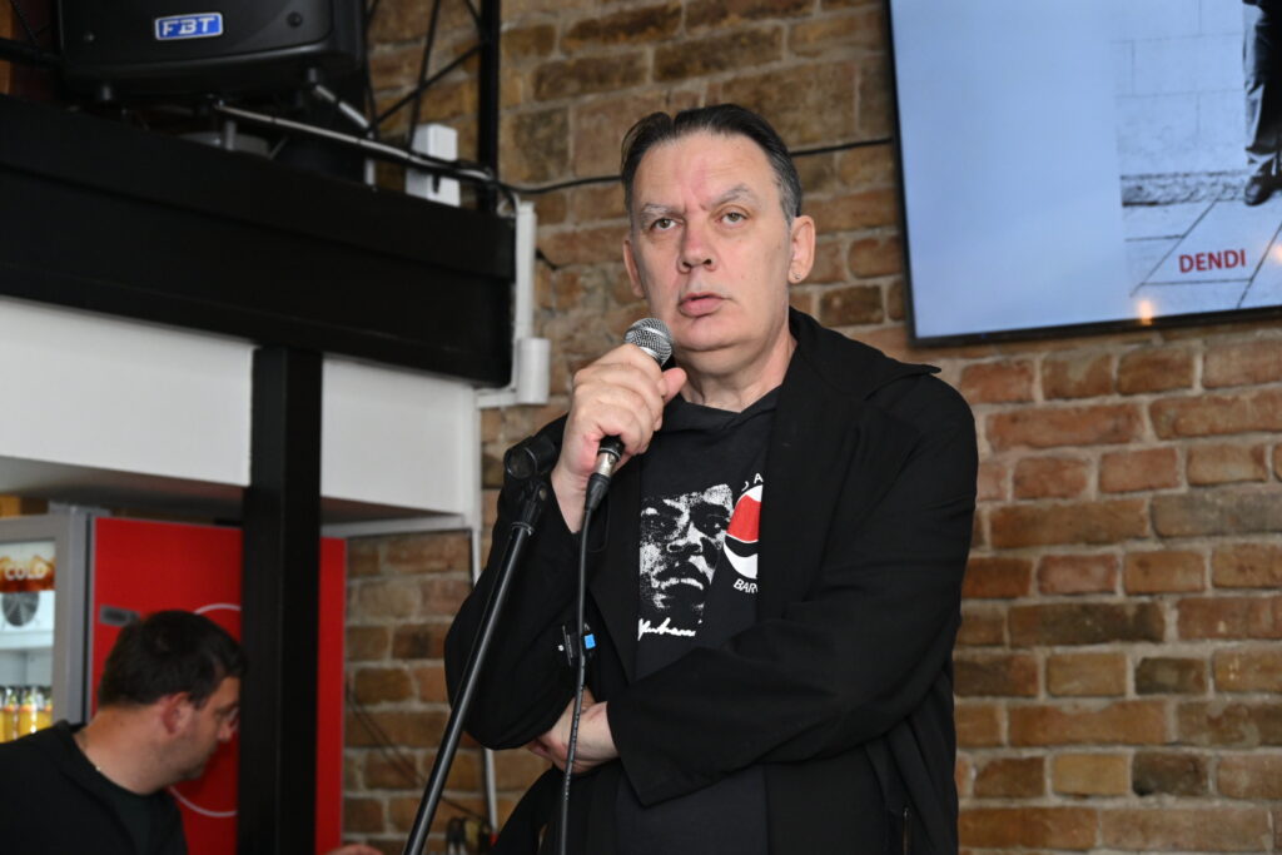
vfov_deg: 17.7
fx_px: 2742
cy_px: 428
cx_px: 641
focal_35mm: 77
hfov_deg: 26.3
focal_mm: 77
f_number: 6.3
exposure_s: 1/160
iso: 3200
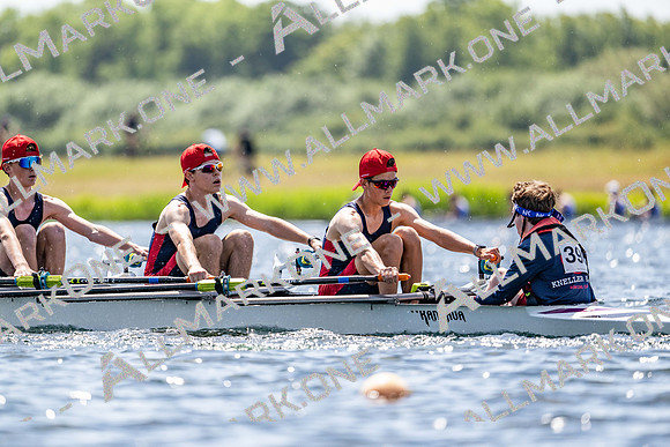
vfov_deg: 3.4
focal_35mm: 400
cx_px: 335
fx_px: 7446
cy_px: 224
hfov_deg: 5.2
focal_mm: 400
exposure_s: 1/2500
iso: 250
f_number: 4.5
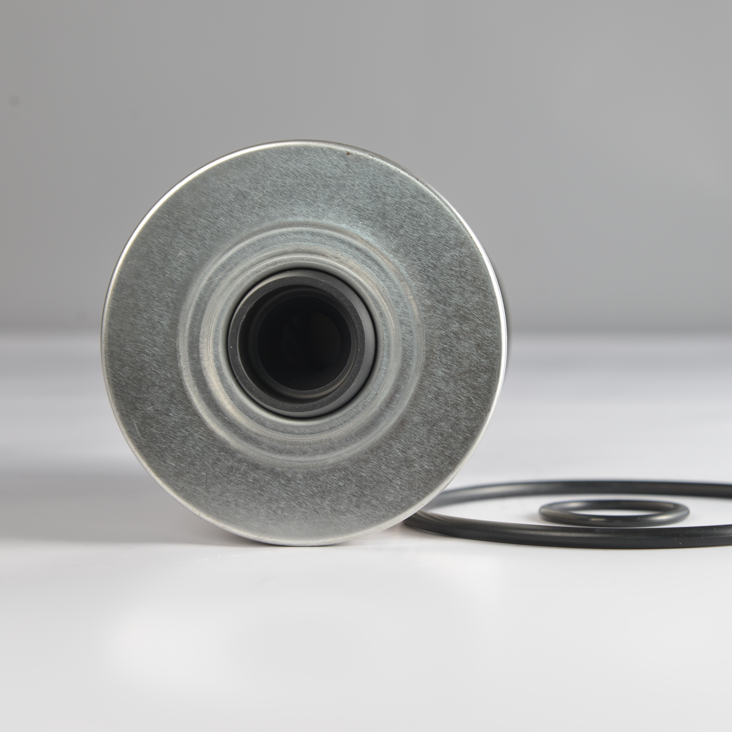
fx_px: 1603
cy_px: 369
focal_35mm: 67
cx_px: 454
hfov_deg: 25.7
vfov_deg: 25.7
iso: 250
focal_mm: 52
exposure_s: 1/80
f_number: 7.1
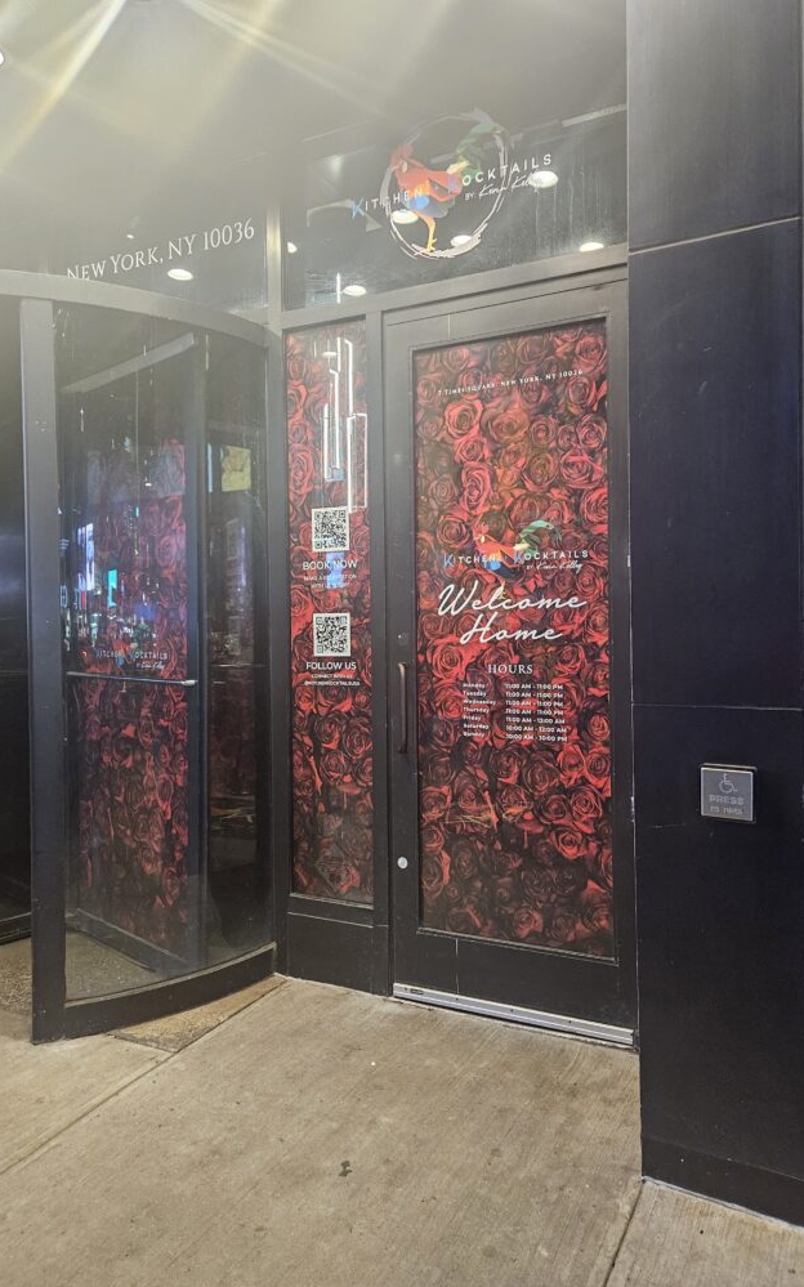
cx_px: 417
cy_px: 639
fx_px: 877
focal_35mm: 25
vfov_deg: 72.6
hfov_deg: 49.2
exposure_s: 1/120
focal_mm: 5.4
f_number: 1.8
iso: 1000
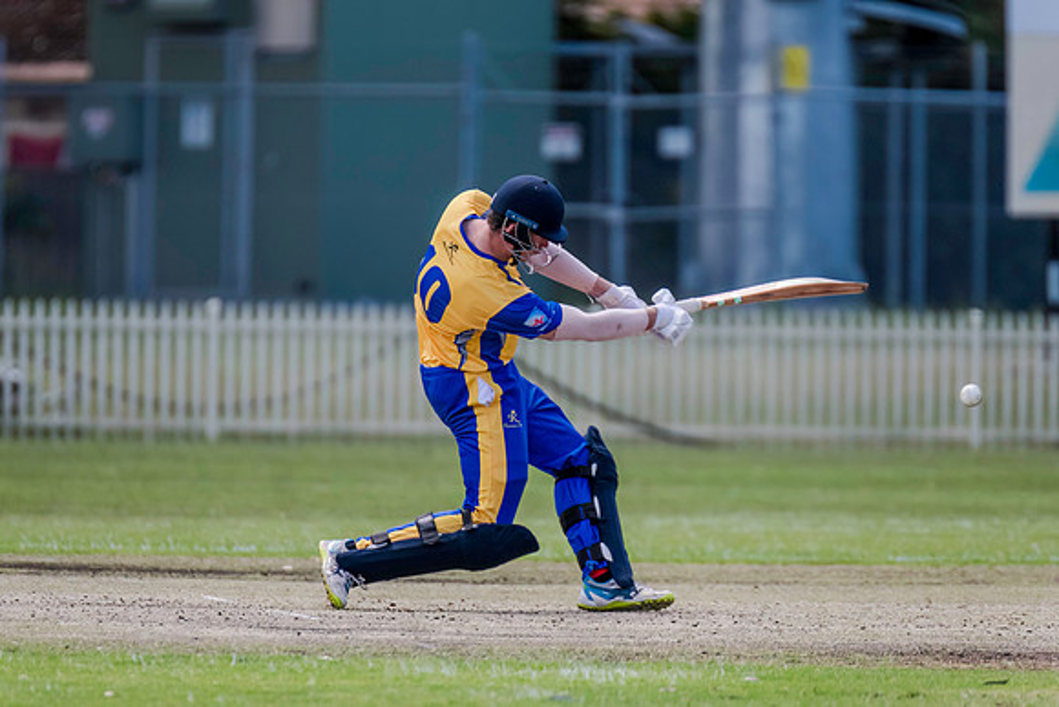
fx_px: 18954
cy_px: 343
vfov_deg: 2.1
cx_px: 500
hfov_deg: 3.2
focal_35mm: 644
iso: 1800
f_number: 5.6
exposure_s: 1/2500
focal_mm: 600
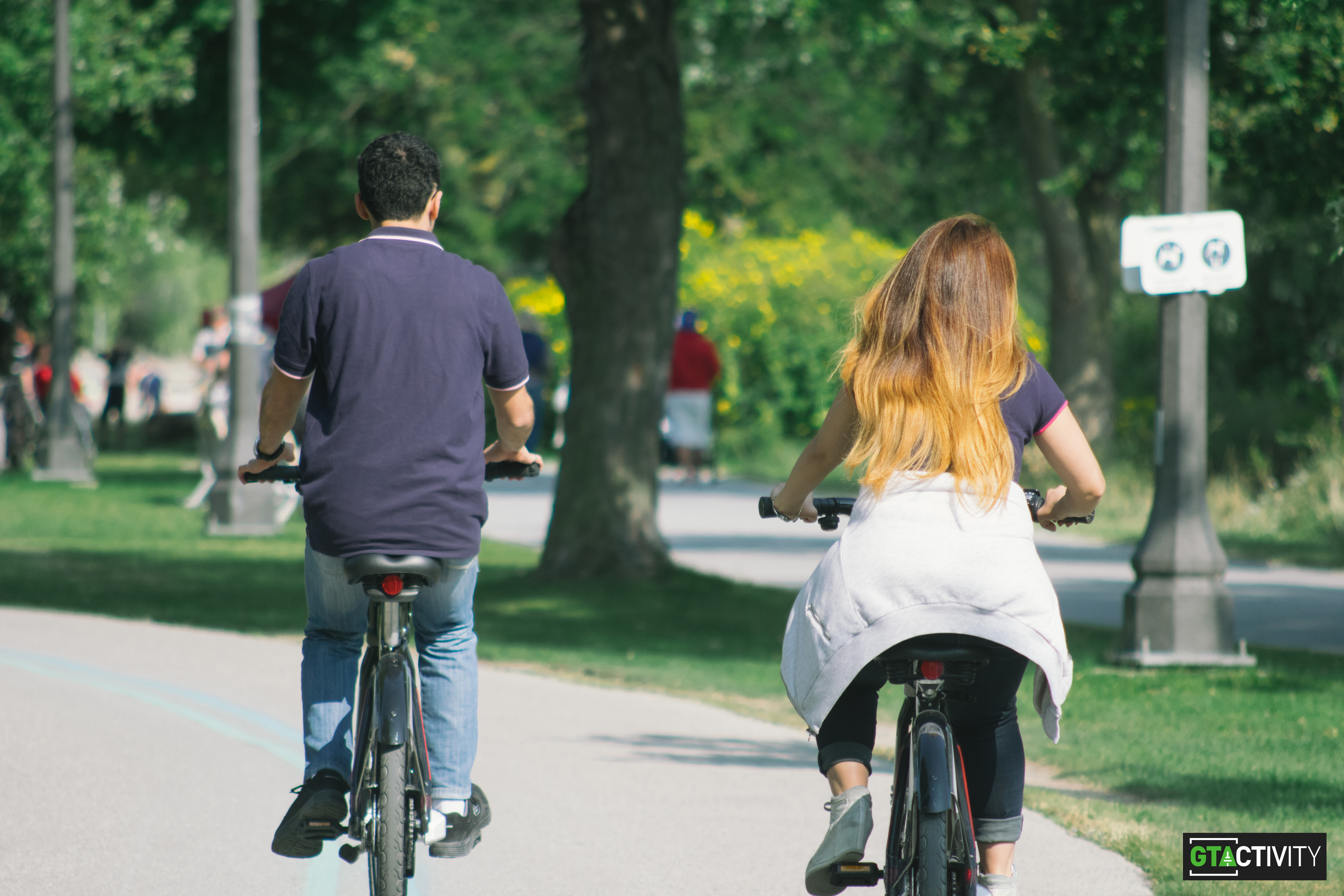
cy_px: 448
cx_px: 672
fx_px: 11759
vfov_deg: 4.4
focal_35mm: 315
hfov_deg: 6.5
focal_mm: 210
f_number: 5.6
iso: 200
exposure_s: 1/1250
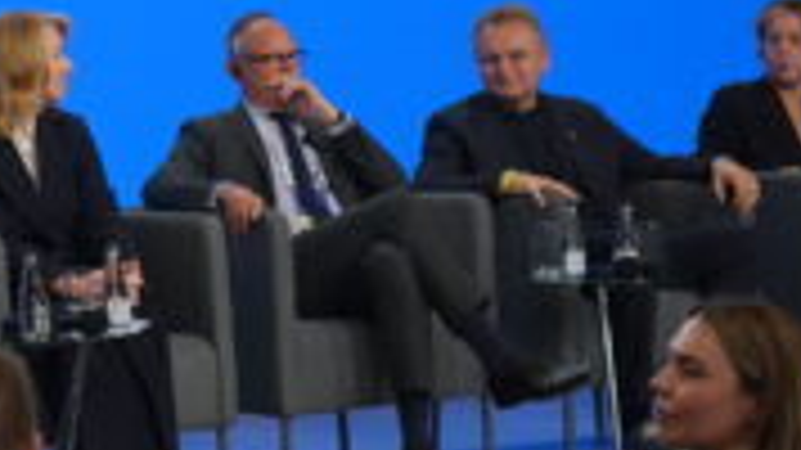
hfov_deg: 13.0
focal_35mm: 158
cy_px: 18
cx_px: -360
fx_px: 3355
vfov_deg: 7.6
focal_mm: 35
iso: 400
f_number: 2.5
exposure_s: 1/125
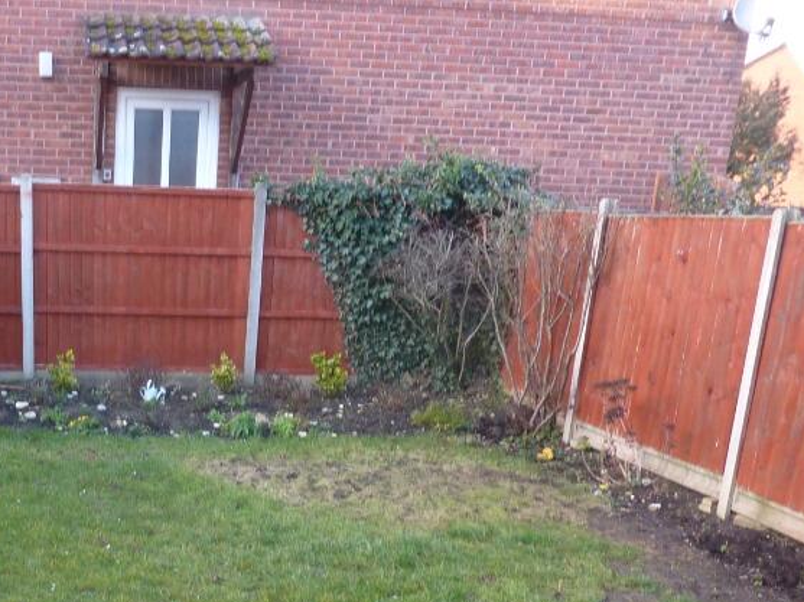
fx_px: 1068
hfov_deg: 39.1
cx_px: 126
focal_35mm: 46
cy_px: 553
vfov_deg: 30.0
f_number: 3.3
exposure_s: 1/30
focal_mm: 4.1
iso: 100
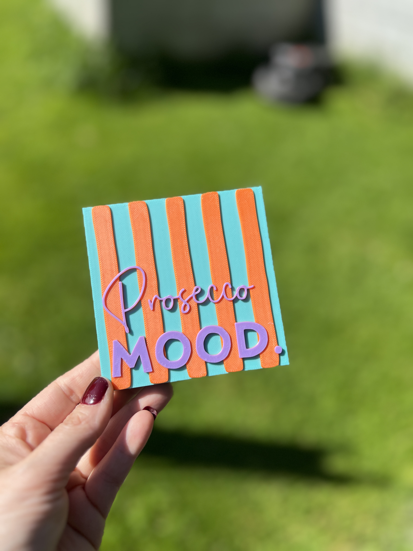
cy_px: 276
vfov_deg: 67.3
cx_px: 206
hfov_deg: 53.1
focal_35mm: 26
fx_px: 414
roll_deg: -7.2
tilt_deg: -44.2
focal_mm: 5.7
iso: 50
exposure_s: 1/3831
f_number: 1.5
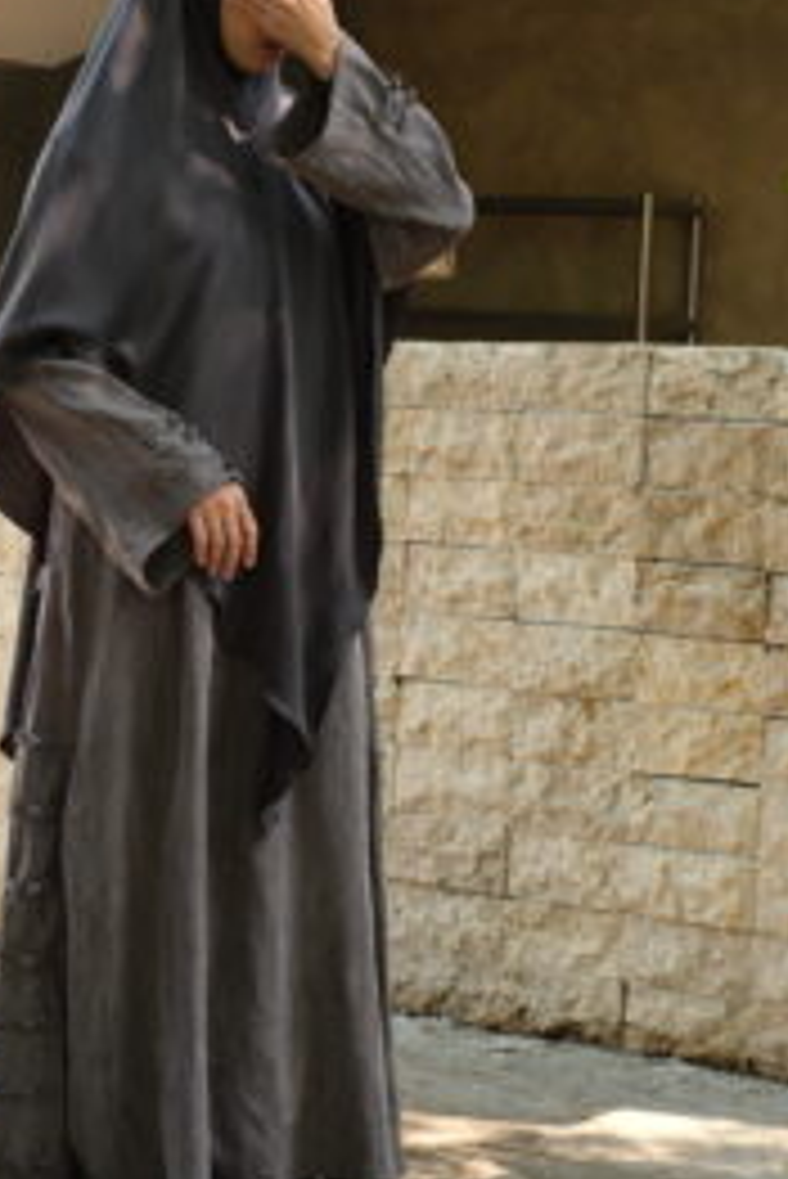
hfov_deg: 15.0
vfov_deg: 22.4
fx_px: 2984
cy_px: 522
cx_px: 176
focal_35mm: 91
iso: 500
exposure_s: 1/250
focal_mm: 35
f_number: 4.5
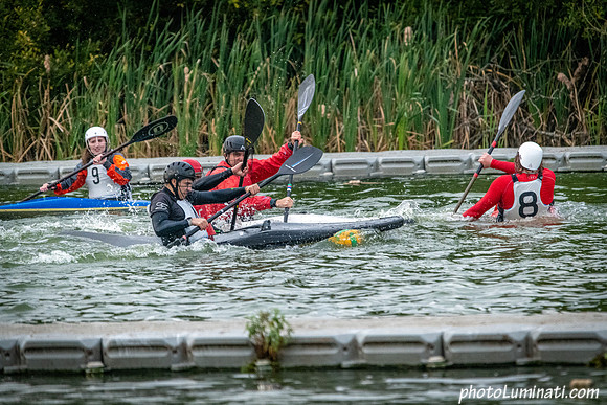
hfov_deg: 4.8
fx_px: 7226
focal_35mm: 429
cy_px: 217
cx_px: 323
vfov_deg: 3.2
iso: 5000
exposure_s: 1/2000
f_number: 5.6
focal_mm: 400
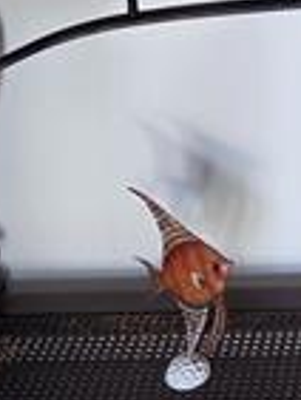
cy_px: -323
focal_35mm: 125
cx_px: 477
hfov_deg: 11.3
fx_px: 1447
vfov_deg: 14.0
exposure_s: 1/120
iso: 125
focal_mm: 6.3
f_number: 1.7
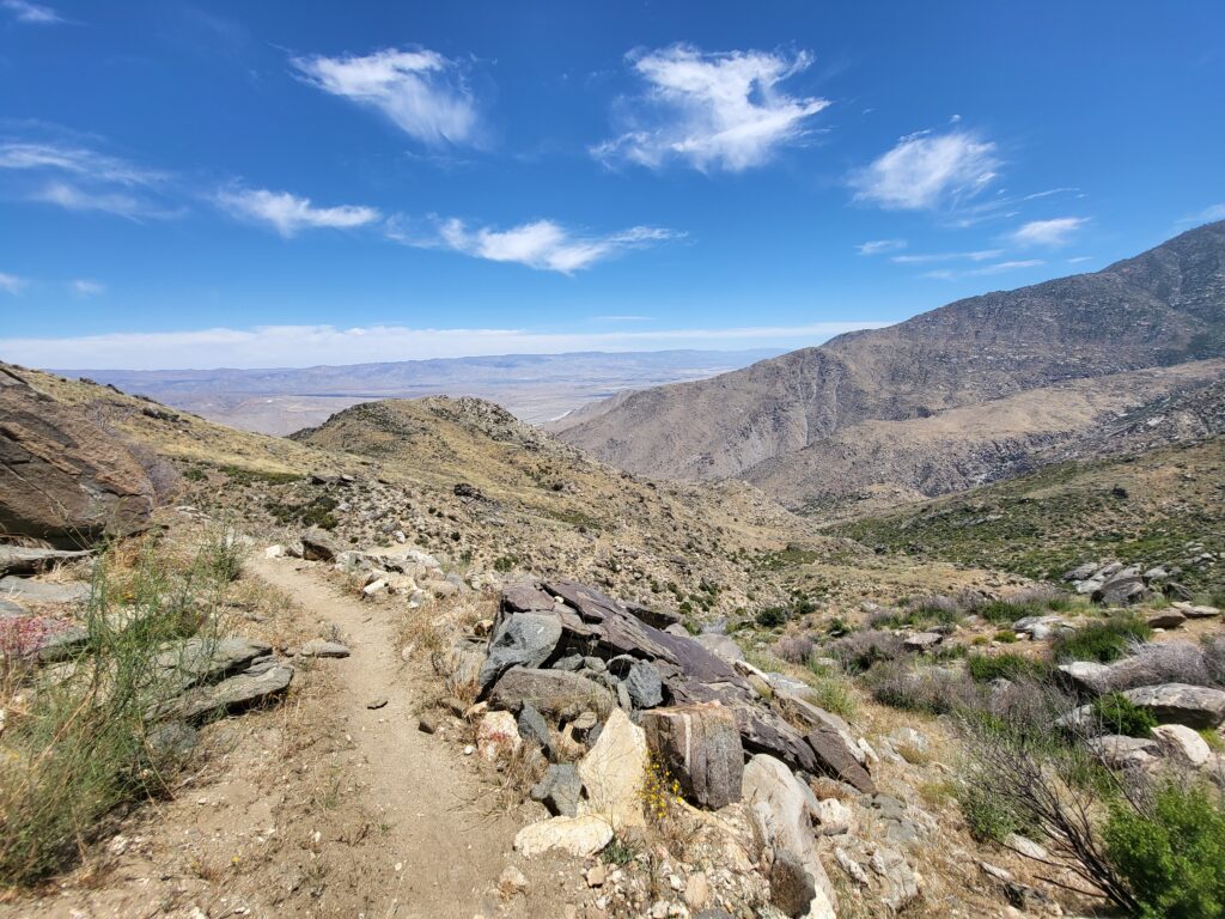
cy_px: 460
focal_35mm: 13
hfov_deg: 106.2
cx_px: 612
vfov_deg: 89.9
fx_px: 460
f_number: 2.2
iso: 32
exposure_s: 1/1325
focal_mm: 1.74
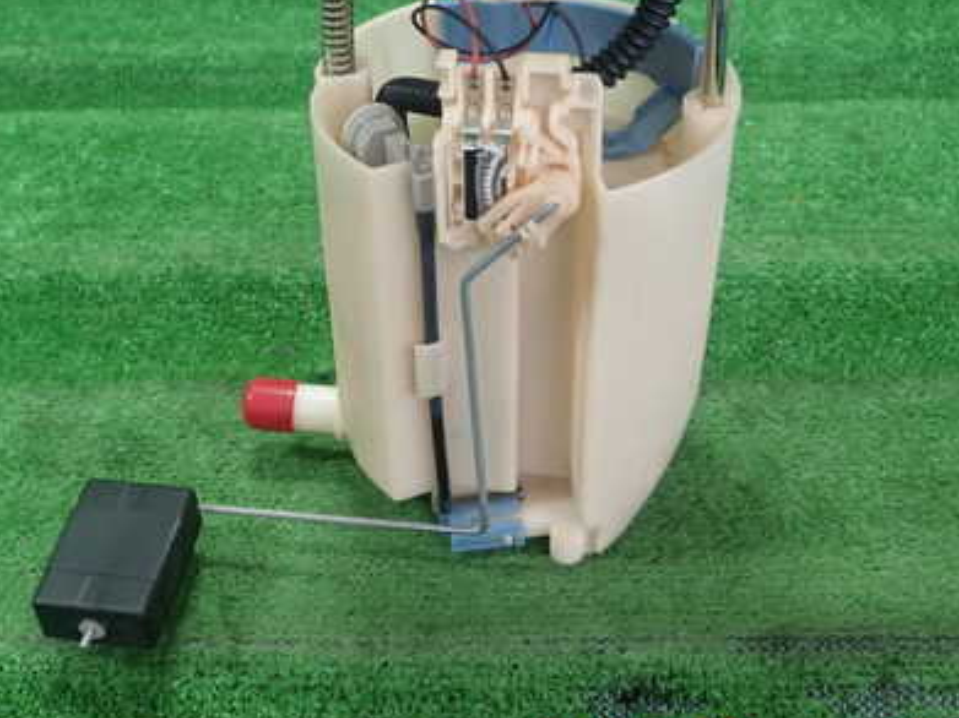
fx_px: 1274
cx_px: 363
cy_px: 225
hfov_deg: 41.0
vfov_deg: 31.2
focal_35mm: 46
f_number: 2.3
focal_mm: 5.5
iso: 250
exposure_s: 1/125
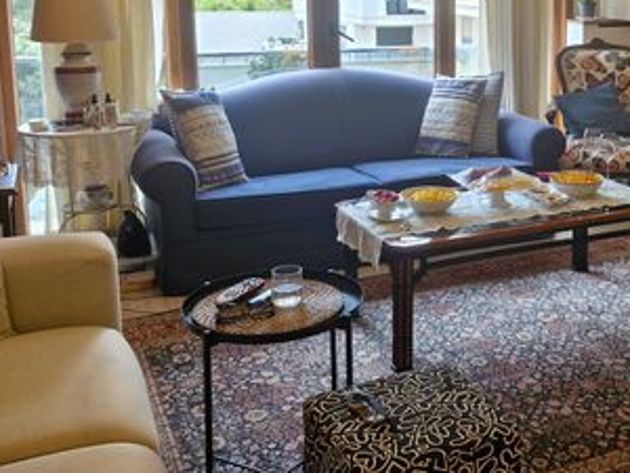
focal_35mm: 46
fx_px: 837
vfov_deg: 30.8
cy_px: 105
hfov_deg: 39.5
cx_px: 508
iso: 64
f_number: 1.8
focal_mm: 5.54
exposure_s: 1/100
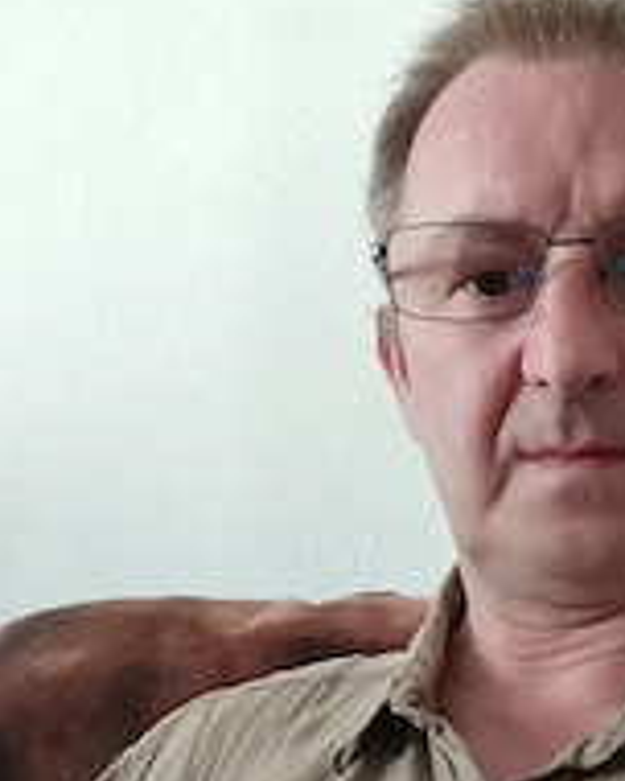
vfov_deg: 44.3
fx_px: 948
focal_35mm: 41
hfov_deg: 34.8
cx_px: 543
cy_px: 501
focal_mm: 3.49
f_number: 2.45
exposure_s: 1/33.3
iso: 140
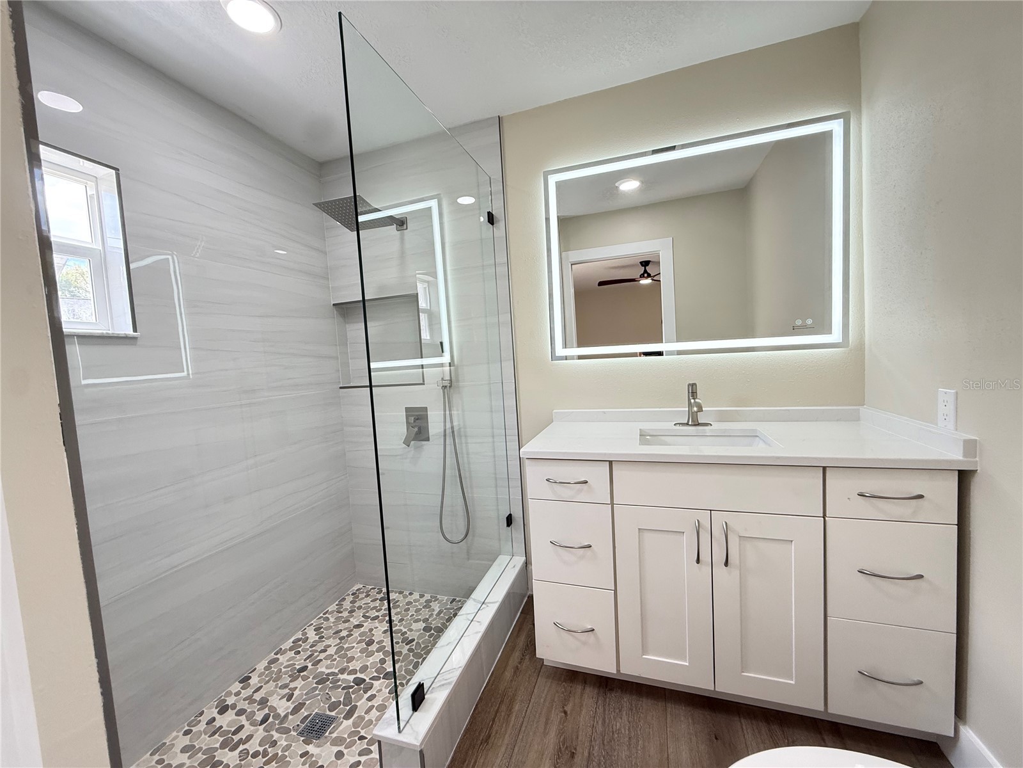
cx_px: 512
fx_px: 414
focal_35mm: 14
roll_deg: +4.2
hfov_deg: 102.1
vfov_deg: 85.7
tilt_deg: -3.2
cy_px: 384
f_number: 2.2
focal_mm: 2.22
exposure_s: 1/120
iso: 200
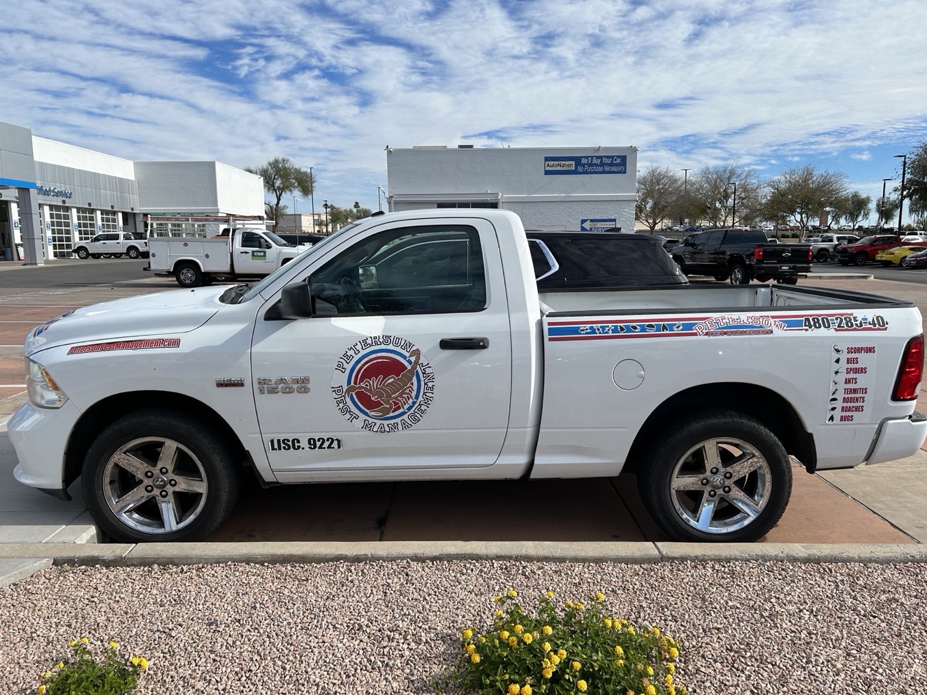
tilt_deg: -11.7
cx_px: 464
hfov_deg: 67.3
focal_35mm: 26
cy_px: 348
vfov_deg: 53.1
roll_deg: +1.1
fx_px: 696
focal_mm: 5.7
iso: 50
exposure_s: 1/4831
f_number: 1.5
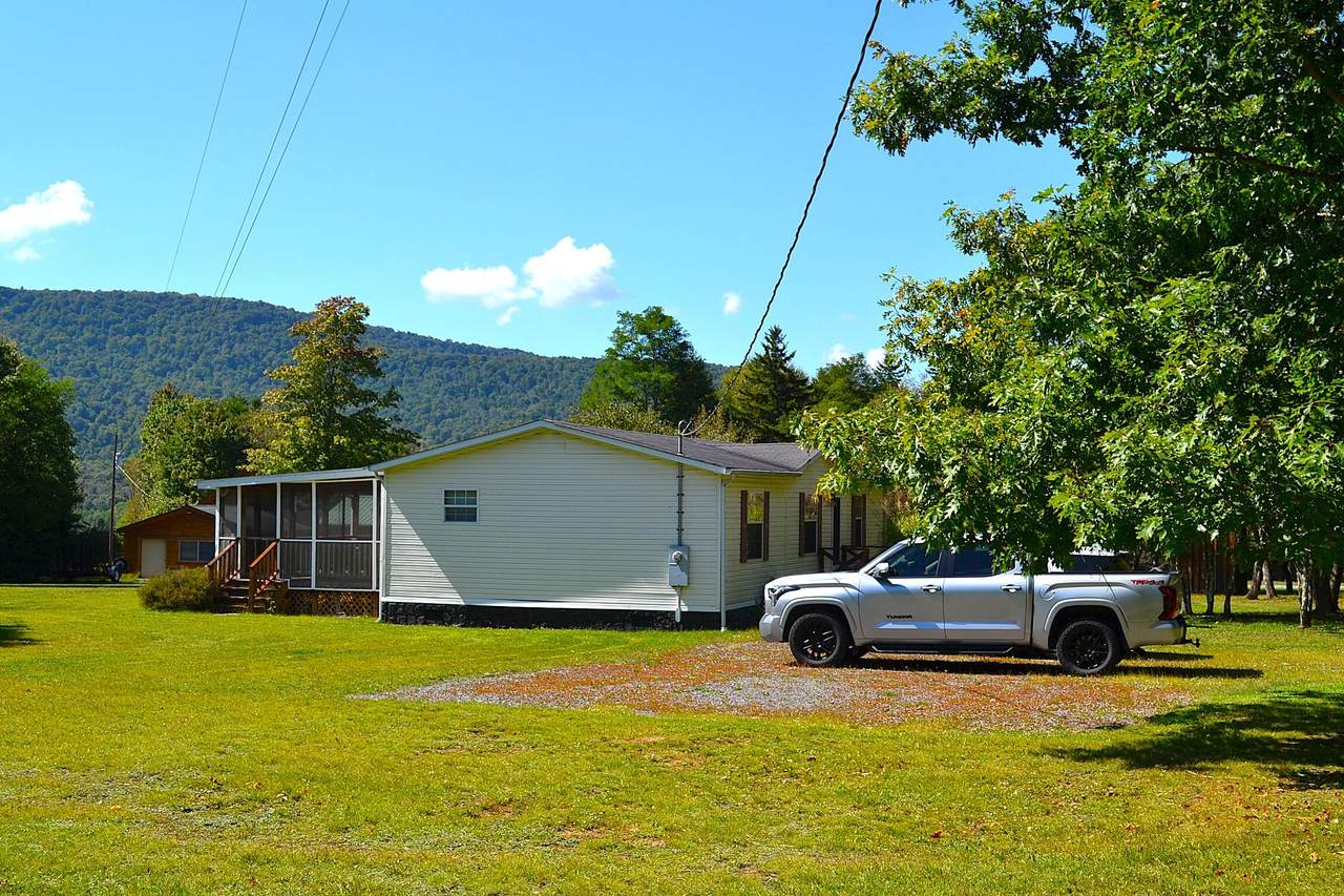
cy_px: 448
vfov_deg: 29.9
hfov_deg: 43.6
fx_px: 1680
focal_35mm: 45
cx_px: 672
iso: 100
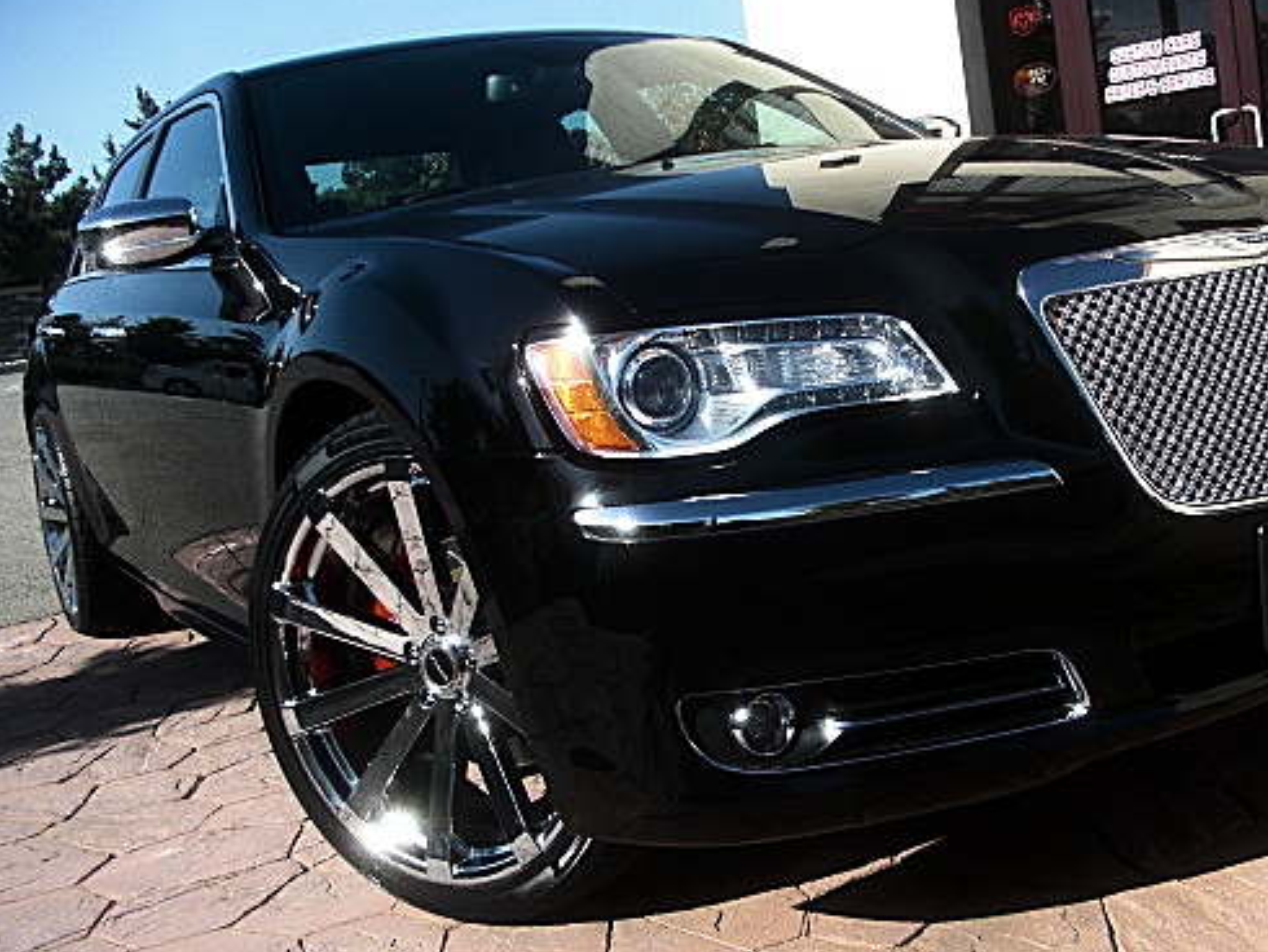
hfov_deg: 40.2
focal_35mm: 47
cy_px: 523
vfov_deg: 30.9
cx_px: 782
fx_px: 1722
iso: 50
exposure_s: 1/500
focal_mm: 6.3
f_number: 2.8
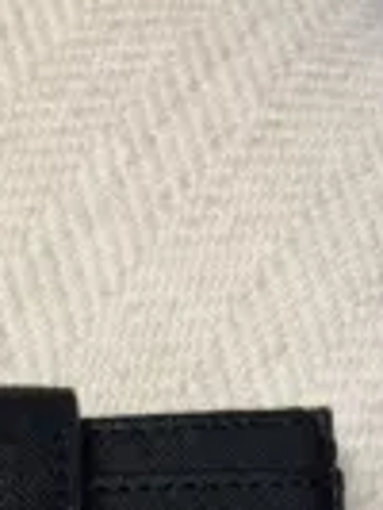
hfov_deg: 18.5
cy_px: 721
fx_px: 1149
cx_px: 15
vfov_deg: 21.7
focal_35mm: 78
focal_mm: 5.96
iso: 125
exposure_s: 1/100
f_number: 1.6
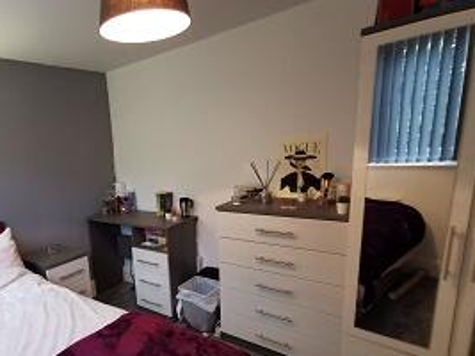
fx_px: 329
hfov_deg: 68.4
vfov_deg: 56.1
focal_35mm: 24
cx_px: 137
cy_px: 224
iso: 320
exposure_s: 1/33.3
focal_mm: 2.35
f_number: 2.2
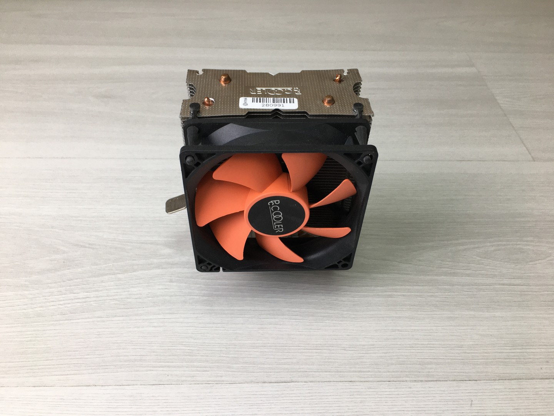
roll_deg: -1.1
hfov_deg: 61.7
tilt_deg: -44.8
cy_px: 208
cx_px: 277
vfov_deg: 48.2
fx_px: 464
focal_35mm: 29
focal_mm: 4.15
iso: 40
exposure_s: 1/100
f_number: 2.2
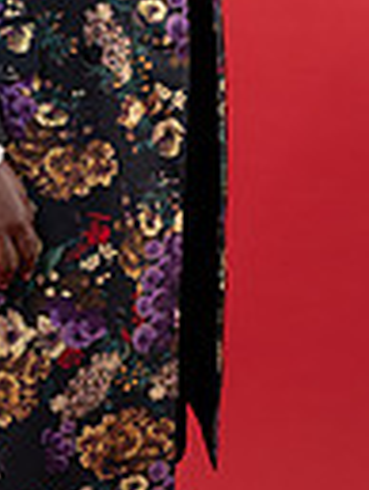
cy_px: 87
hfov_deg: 8.5
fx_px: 2469
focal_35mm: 174
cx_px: 38
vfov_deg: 11.3
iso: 400
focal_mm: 35
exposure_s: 1/125
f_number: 2.5
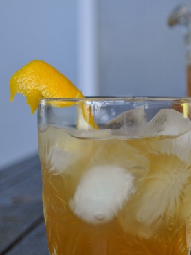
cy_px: 128
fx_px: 515
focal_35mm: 70
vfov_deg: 27.8
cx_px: 192
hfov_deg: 20.3
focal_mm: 32
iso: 400
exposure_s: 1/30
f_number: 4.8
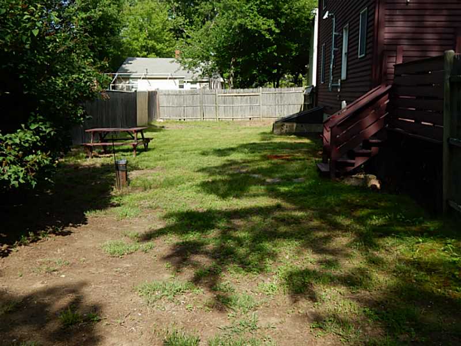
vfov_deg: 37.7
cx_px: 230
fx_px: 506
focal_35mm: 38
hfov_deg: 49.0
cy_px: 173
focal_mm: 6.8
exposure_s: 1/640
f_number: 3.4
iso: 125
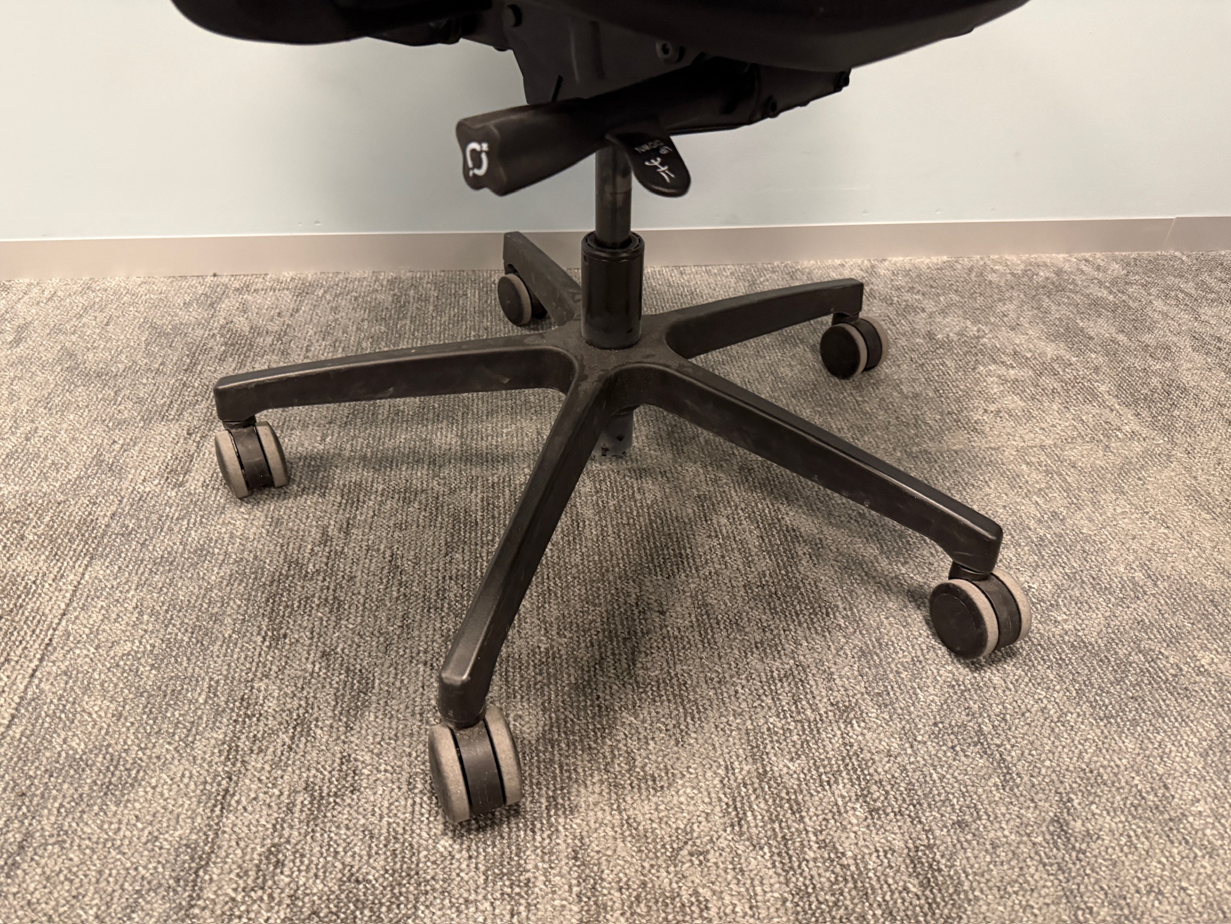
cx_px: 616
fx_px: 853
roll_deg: -1.5
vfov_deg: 56.8
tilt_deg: -38.0
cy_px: 462
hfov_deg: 71.6
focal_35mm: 24
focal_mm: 6.76
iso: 640
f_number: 1.78
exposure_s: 1/33
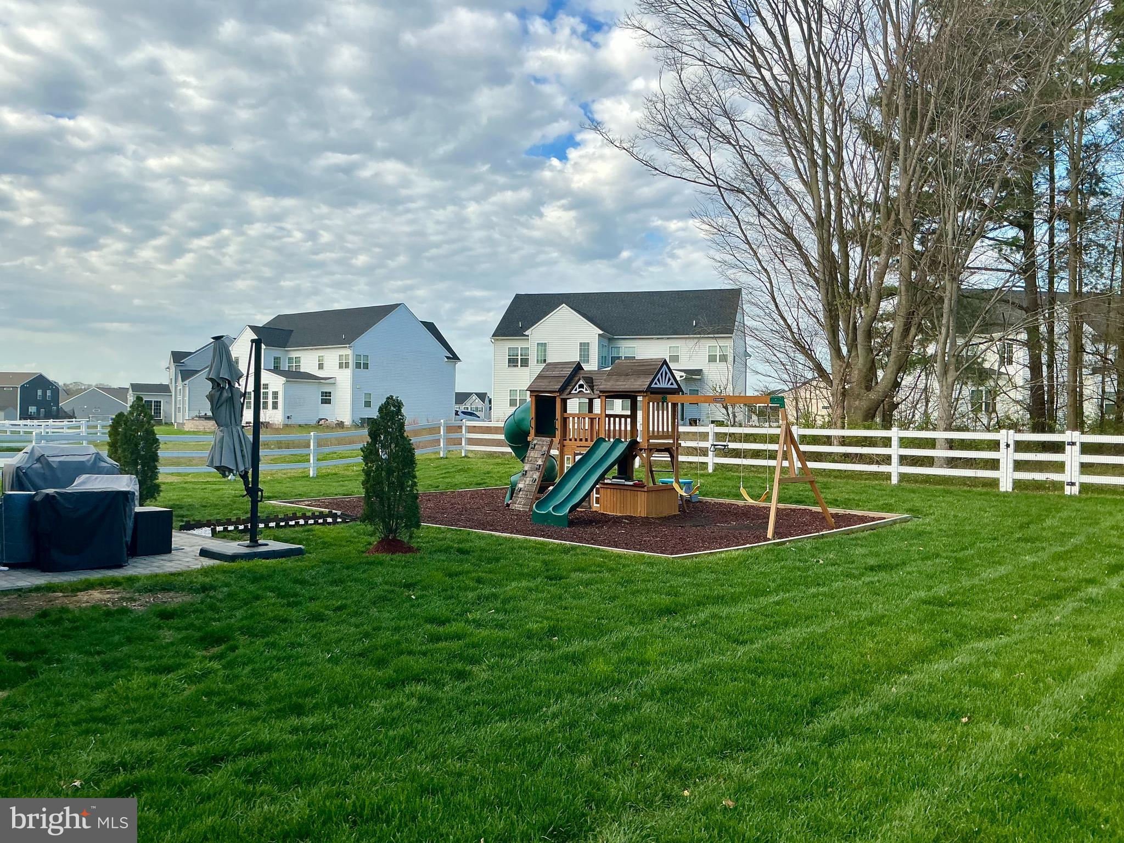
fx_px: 942
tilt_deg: +0.4
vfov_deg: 48.2
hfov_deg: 61.7
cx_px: 562
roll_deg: -1.4
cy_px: 422
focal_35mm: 29
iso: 25
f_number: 1.8
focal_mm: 3
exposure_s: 1/1055
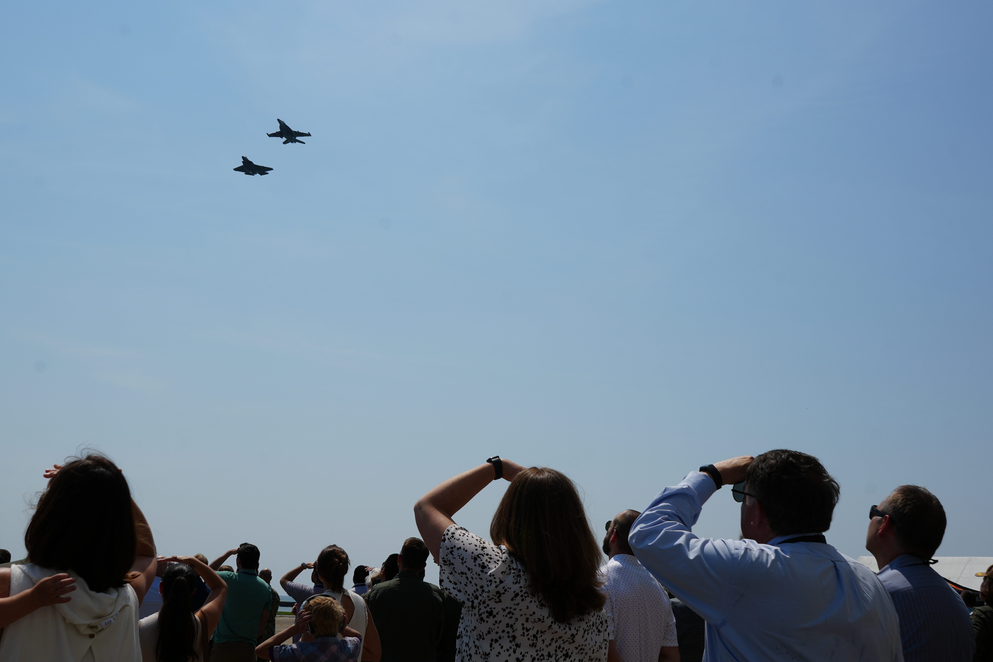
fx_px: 1158
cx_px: 496
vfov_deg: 31.9
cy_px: 331
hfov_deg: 46.4
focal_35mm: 42
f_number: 10
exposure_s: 1/640
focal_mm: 28
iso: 100
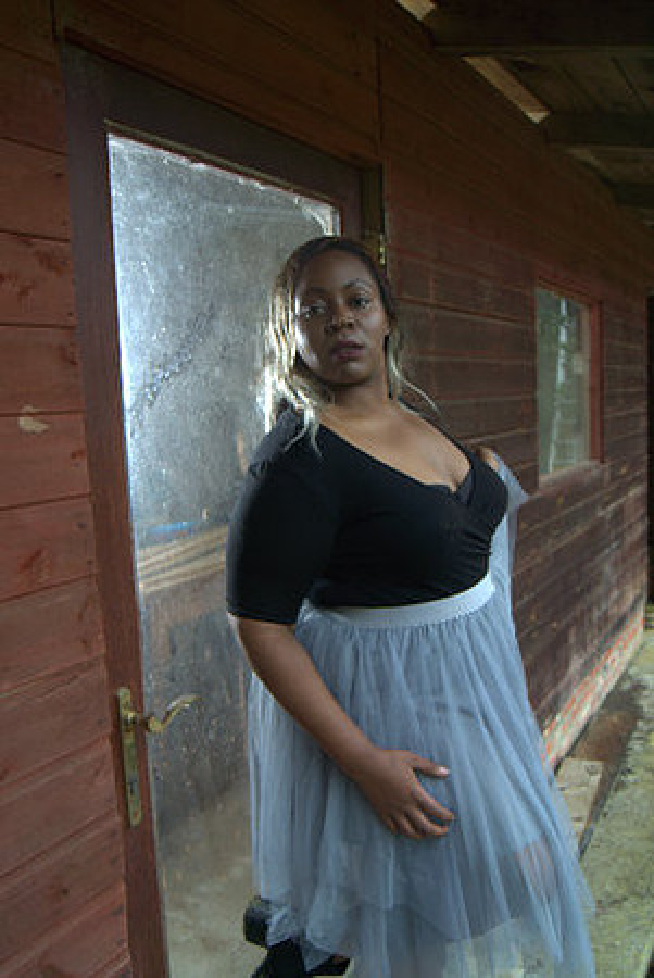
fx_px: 816
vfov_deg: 61.9
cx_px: 327
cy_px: 489
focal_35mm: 30
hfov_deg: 43.7
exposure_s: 1/100
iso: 100
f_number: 4
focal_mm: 20
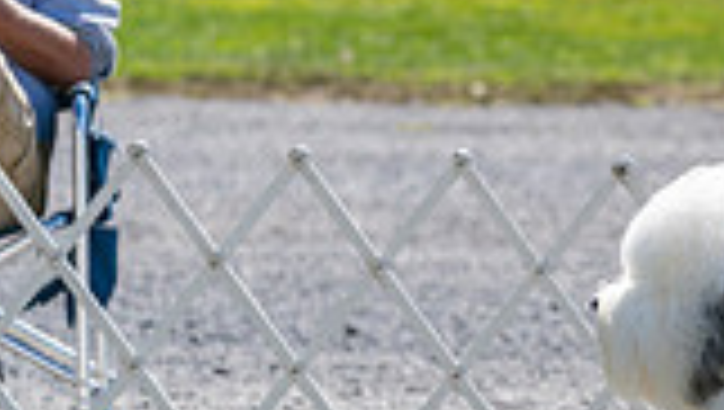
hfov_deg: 3.7
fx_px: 11128
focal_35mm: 579
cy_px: -27
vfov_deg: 2.1
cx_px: 942
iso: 160
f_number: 4.5
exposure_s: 1/1250
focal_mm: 132
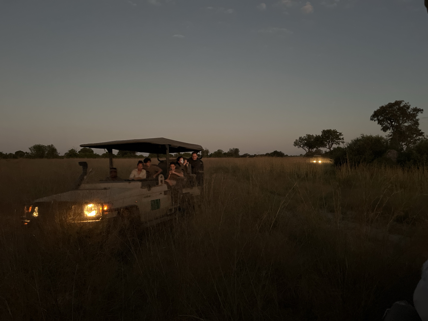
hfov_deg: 67.3
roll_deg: +0.7
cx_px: 214
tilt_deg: -0.5
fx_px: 321
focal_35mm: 26
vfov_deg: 53.1
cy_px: 160
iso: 1000
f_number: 1.6
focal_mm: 5.1
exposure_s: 1/28
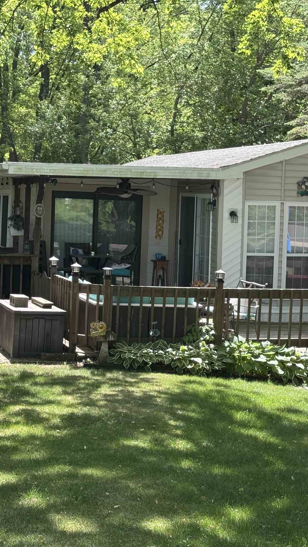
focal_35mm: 70
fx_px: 1016
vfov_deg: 30.2
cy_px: 273
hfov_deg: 17.2
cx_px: 180
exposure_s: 1/588
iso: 64
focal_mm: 6.76
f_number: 1.78
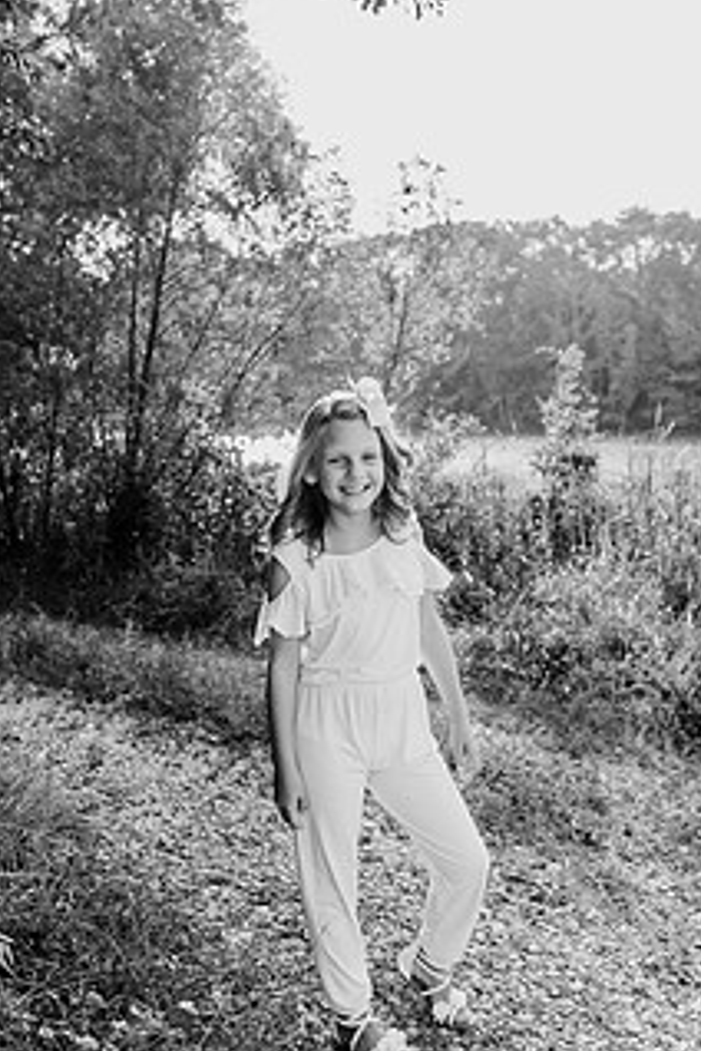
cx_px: 380
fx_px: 993
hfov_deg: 38.9
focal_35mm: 34
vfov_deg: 55.8
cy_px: 559
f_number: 3.5
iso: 200
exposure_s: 1/640
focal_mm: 24
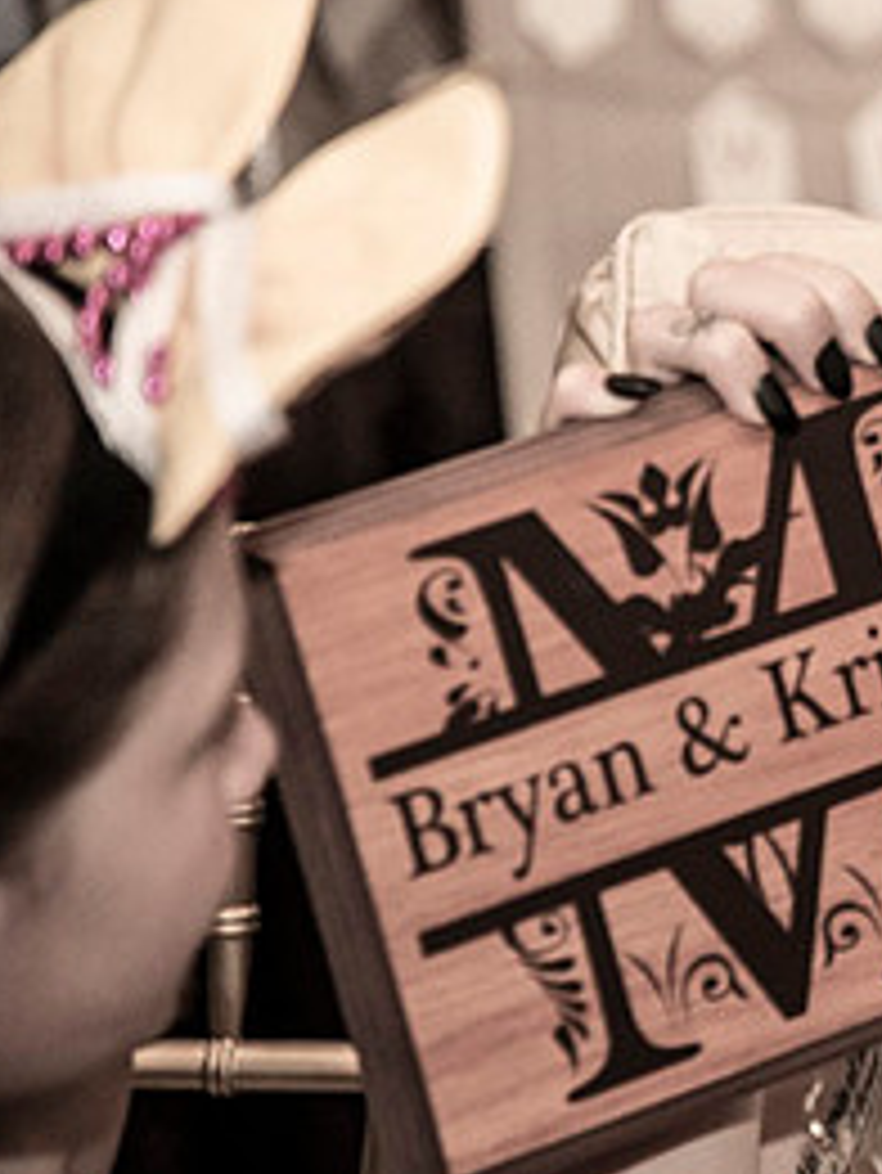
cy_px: 457
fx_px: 8690
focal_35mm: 256
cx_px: 1278
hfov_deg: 5.8
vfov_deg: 7.7
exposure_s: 1/200
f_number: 4
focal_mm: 120
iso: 640
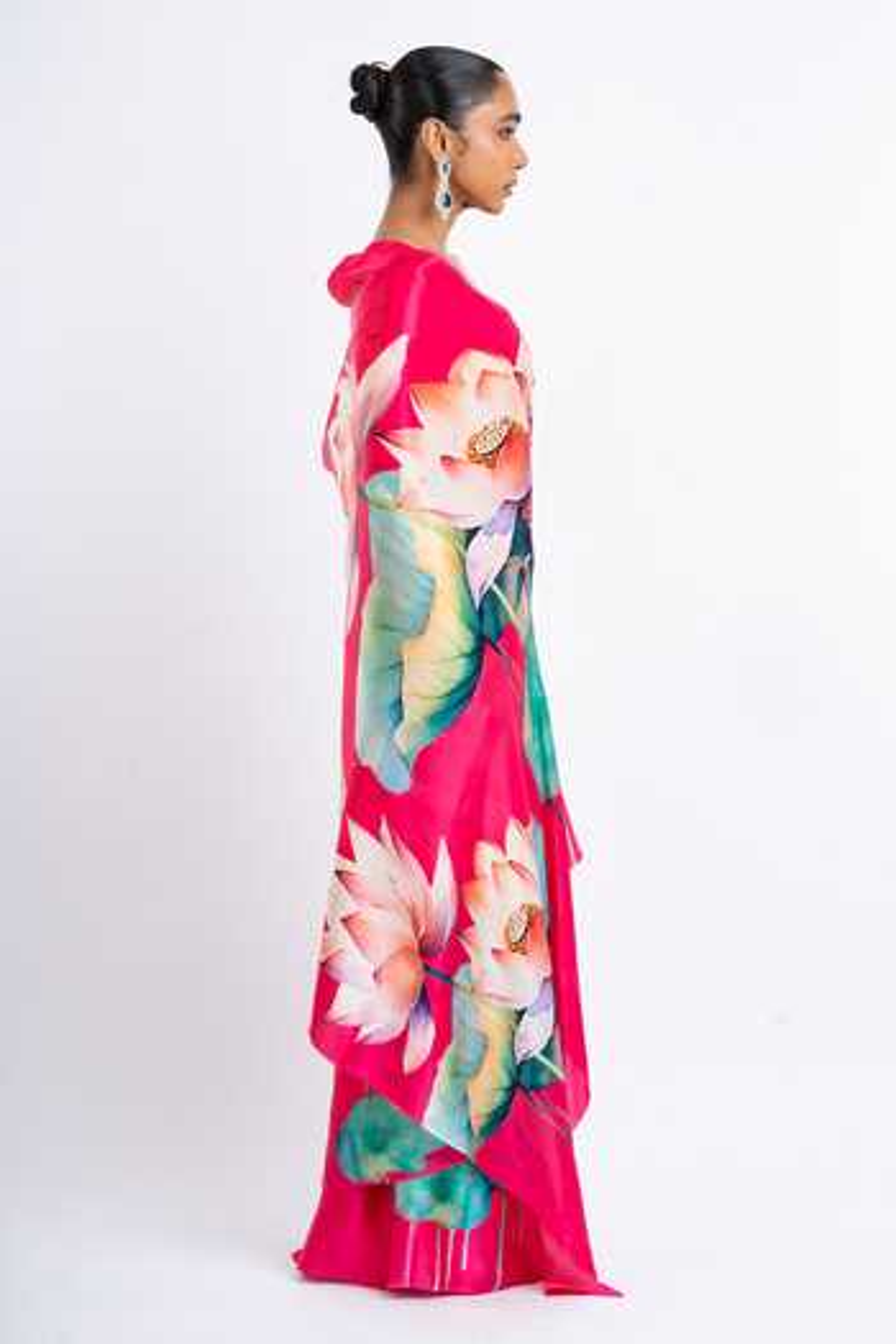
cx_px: 448
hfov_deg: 16.1
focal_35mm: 85
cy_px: 672
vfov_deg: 23.9
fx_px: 3173
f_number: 11
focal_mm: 85
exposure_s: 1/160
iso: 200
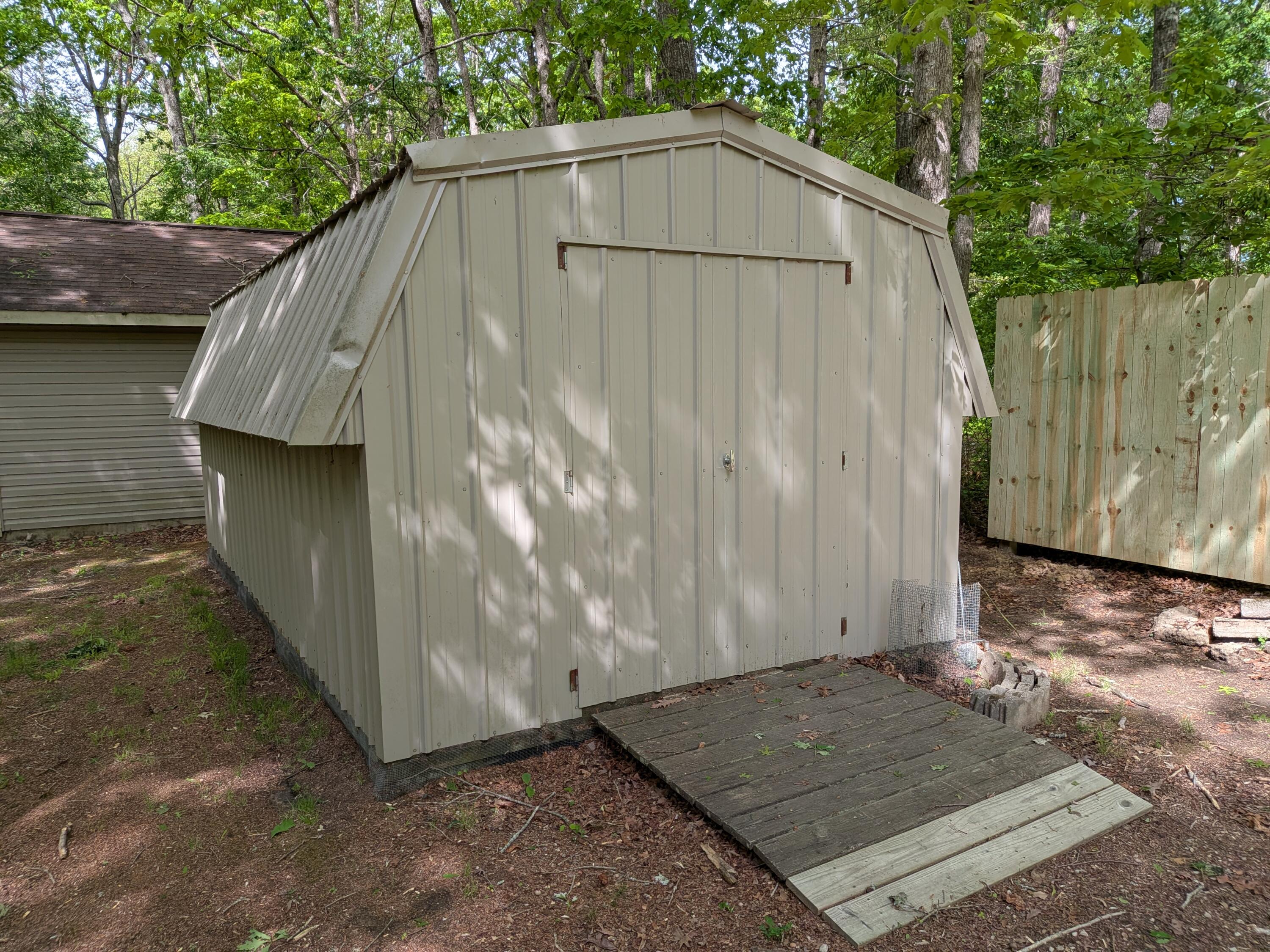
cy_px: 476
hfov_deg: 71.6
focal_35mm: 24
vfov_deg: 56.8
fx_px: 881
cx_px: 635
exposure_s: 1/695
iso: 39
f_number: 1.7
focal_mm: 4.53
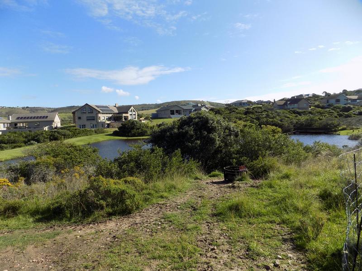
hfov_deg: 73.9
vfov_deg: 58.9
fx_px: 241
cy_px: 136
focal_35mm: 23
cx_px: 181
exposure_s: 1/800
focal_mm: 4
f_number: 3.1
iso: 80
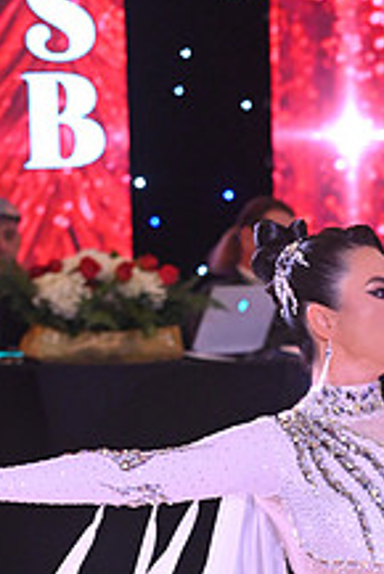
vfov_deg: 5.7
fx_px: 5766
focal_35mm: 361
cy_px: 688
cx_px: 494
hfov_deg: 3.8
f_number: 5
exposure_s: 1/320
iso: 3200
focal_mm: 135
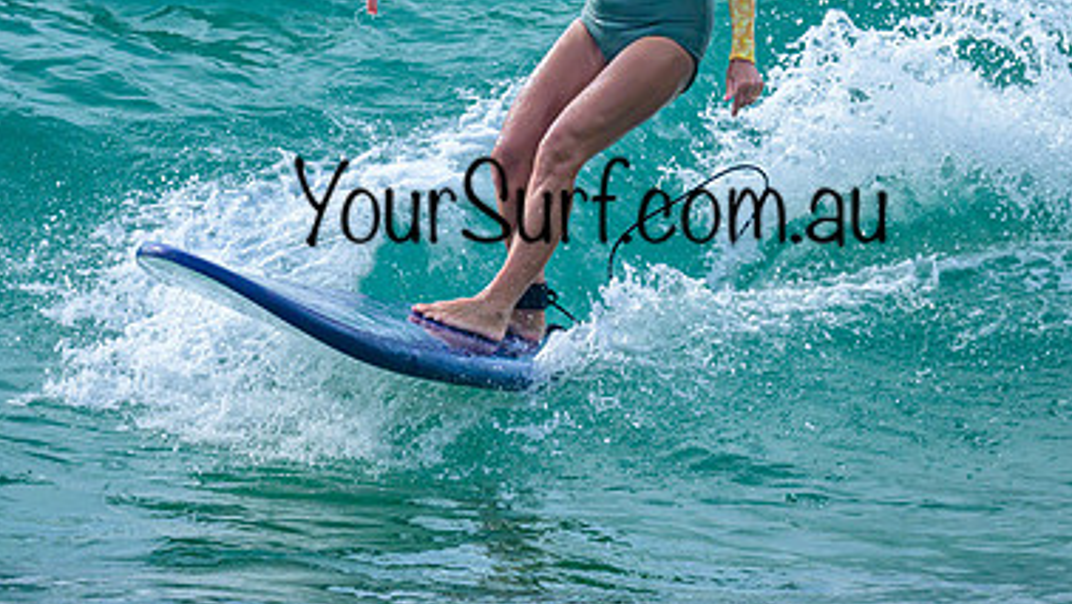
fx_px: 48997
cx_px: 625
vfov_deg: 0.7
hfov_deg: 1.3
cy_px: 11
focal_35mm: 1723
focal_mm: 800
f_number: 6.3
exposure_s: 1/3200
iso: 450
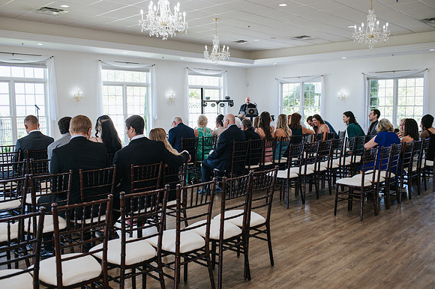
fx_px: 423
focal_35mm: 35
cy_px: 144
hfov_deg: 54.5
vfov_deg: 37.8
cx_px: 218
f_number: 3.5
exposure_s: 1/320
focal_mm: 35
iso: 720
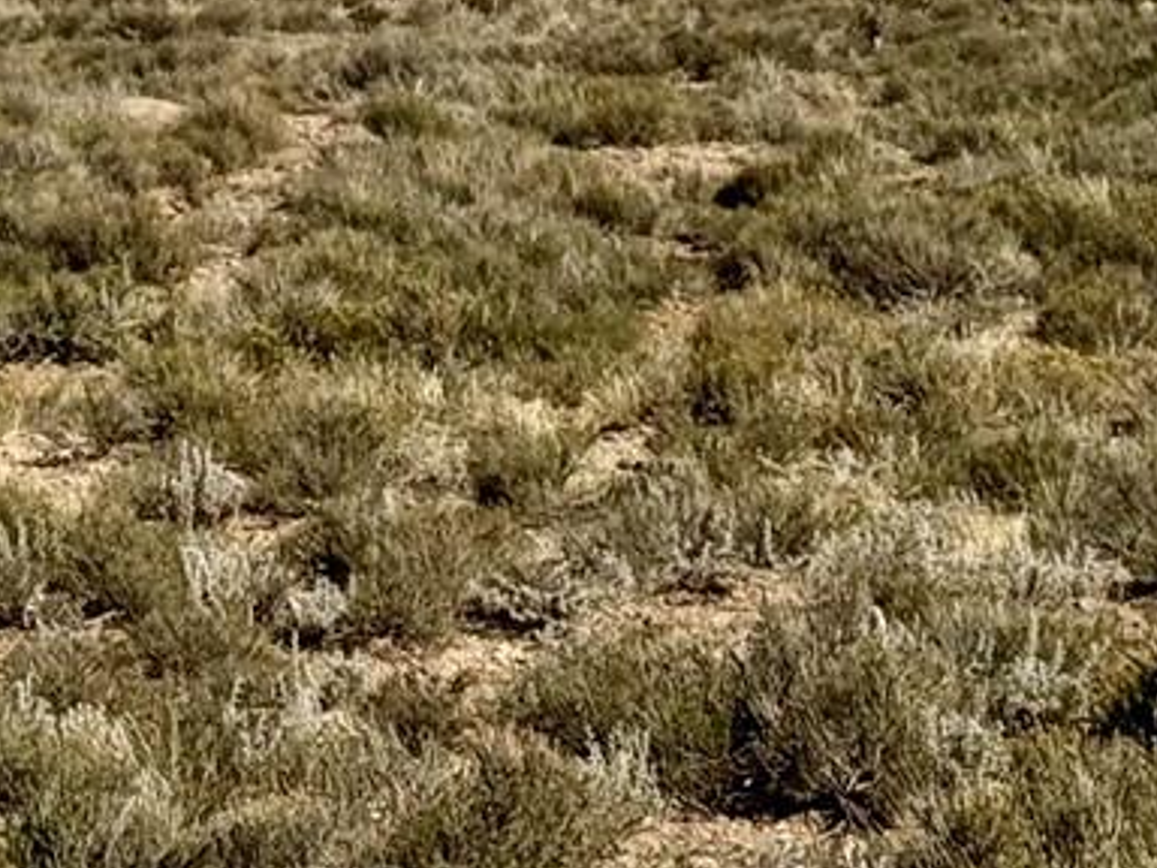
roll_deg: +0.4
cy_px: -482
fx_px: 6685
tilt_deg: +1.8
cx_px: -883
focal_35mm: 200
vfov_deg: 7.3
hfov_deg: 9.4
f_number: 1.78
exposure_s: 1/10526
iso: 64
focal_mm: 6.76
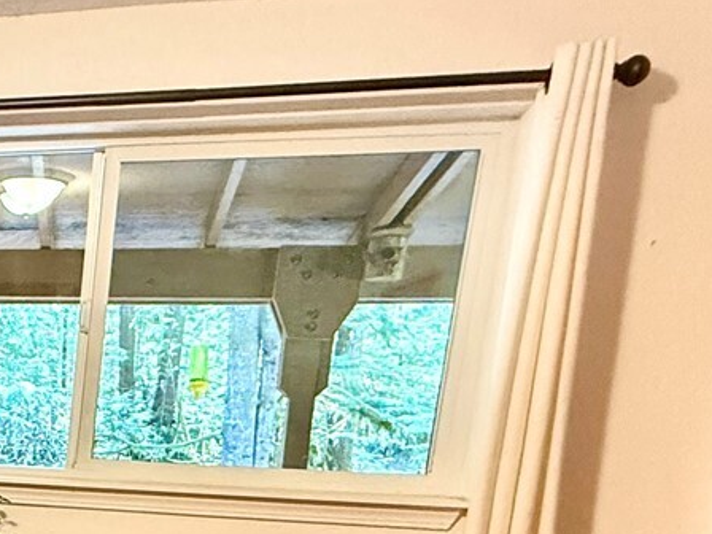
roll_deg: -1.2
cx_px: -224
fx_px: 1028
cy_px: 607
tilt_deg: -10.6
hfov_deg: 30.0
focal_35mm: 50
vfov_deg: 26.5
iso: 640
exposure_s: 1/60
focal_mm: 2.22
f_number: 2.2
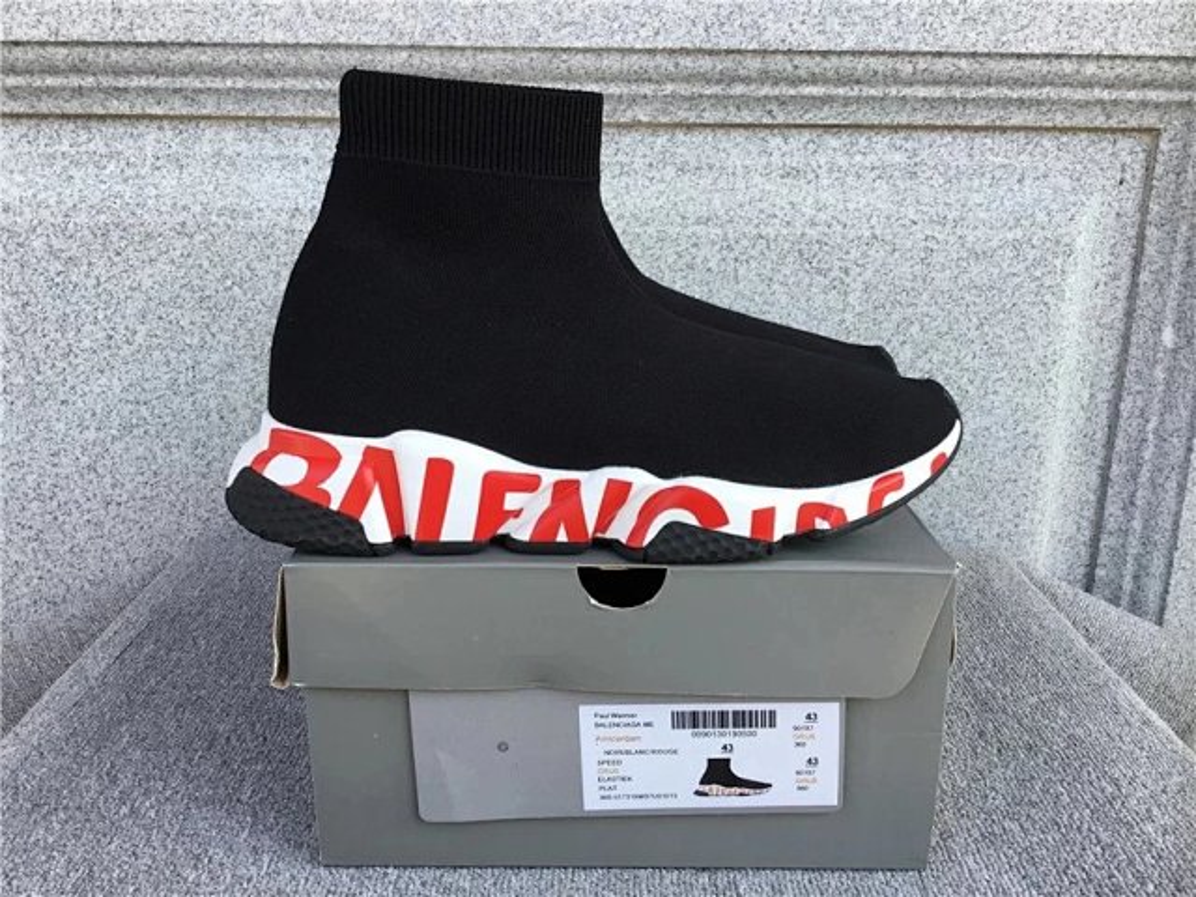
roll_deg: -0.5
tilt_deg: -16.4
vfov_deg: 45.4
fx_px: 1071
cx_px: 598
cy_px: 448
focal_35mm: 31
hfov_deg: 58.4
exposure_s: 1/175
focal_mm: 3.3
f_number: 2.4
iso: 25
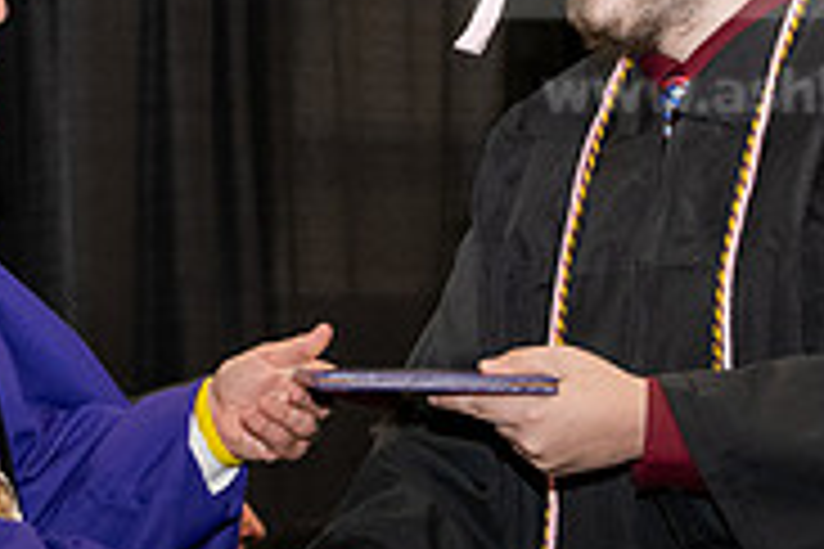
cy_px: 187
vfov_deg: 6.2
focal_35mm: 222
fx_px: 5081
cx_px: 338
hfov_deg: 9.3
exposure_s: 1/200
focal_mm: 70
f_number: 5.6
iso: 2000
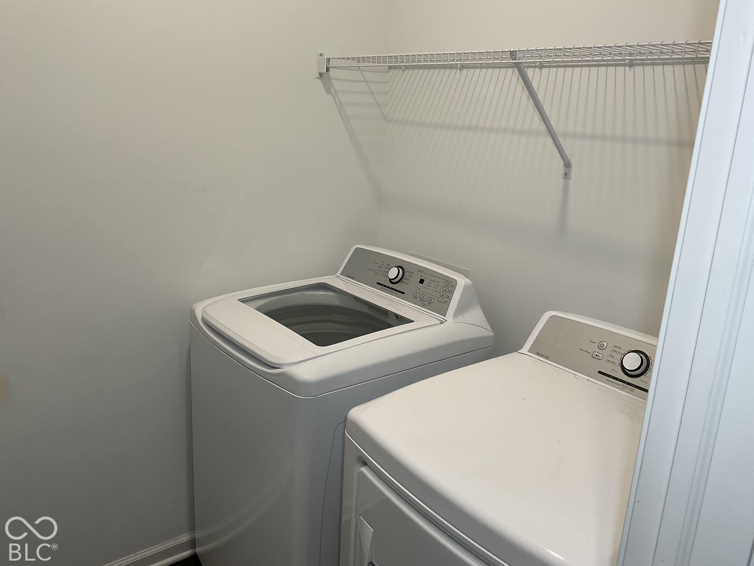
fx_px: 632
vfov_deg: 48.2
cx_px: 377
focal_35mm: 29
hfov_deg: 61.7
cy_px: 283
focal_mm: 3
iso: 40
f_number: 1.8
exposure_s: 1/60
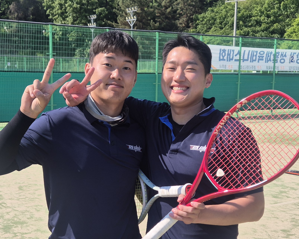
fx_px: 496
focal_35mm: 56
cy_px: 143
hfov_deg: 33.6
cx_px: 137
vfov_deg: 27.1
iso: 25
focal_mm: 5.4
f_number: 1.8
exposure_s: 1/1380
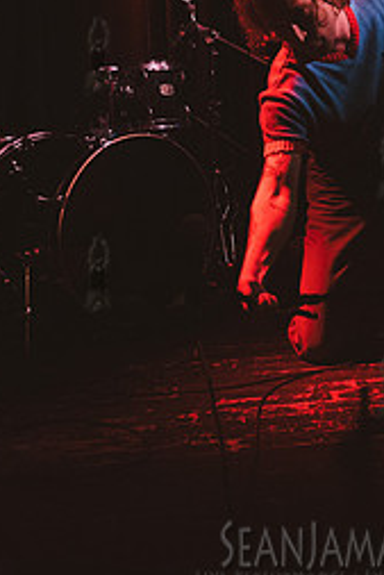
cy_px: 161
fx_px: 879
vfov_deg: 35.6
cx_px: 389
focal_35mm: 55
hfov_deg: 23.6
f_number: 3.5
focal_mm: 24
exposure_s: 1/400
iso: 10000
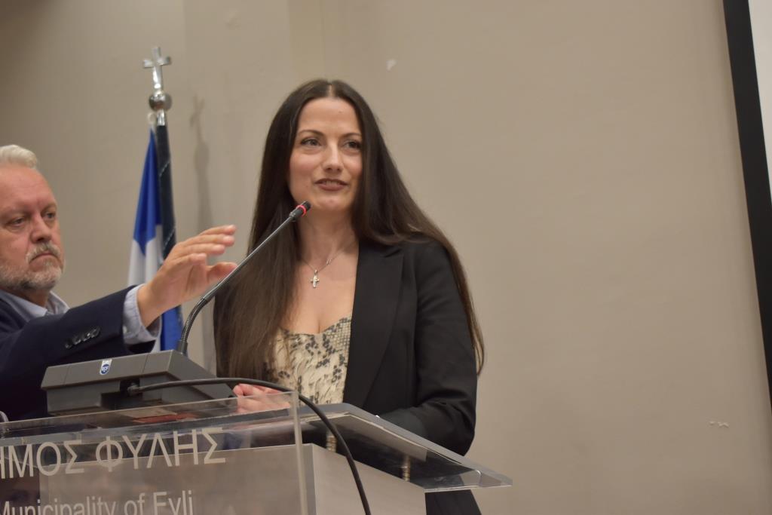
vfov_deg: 22.6
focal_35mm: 60
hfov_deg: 33.4
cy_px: 258
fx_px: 1287
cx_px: 386
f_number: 5
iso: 1000
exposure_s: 1/125
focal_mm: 40
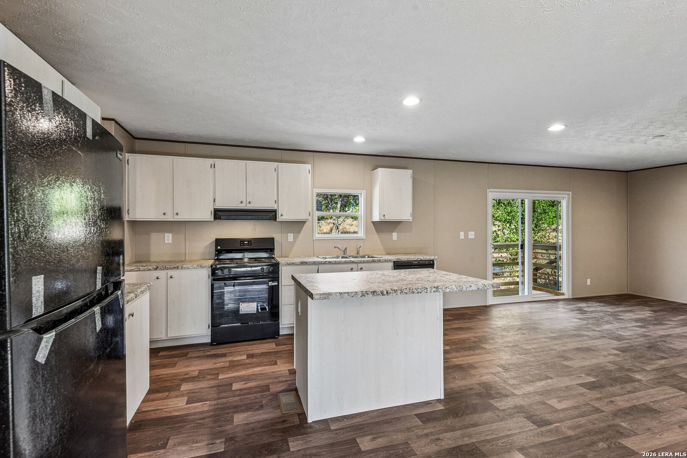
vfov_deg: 70.4
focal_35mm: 17
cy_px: 229
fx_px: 324
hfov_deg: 93.3
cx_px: 344
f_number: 8
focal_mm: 17
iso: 1400
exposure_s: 1/15
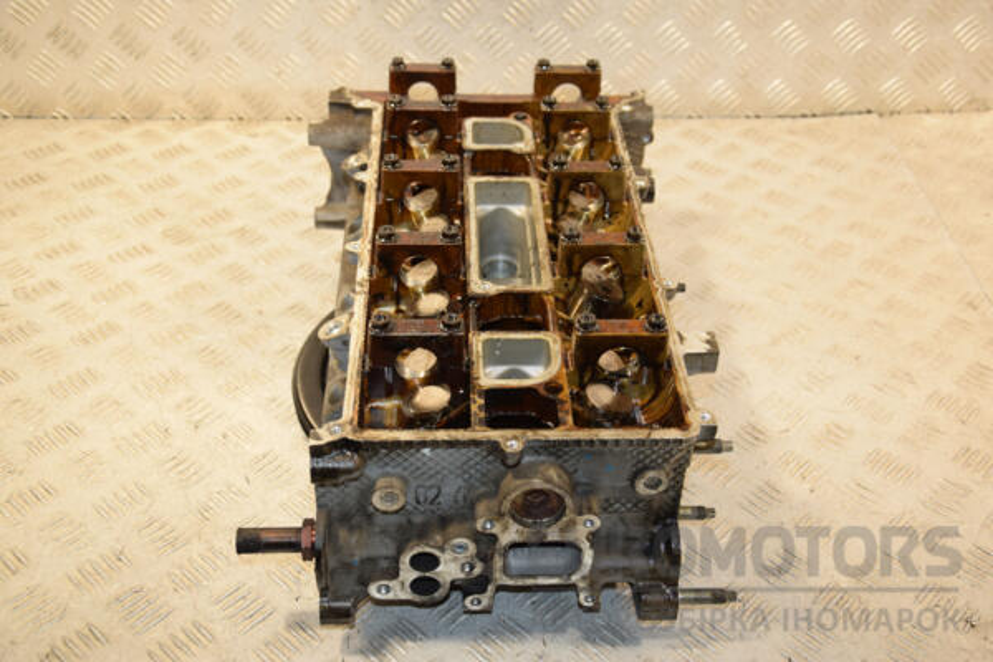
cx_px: 496
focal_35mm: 42
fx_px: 1158
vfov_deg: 31.9
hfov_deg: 46.4
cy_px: 331
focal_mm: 28
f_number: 5
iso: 800
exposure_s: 1/200
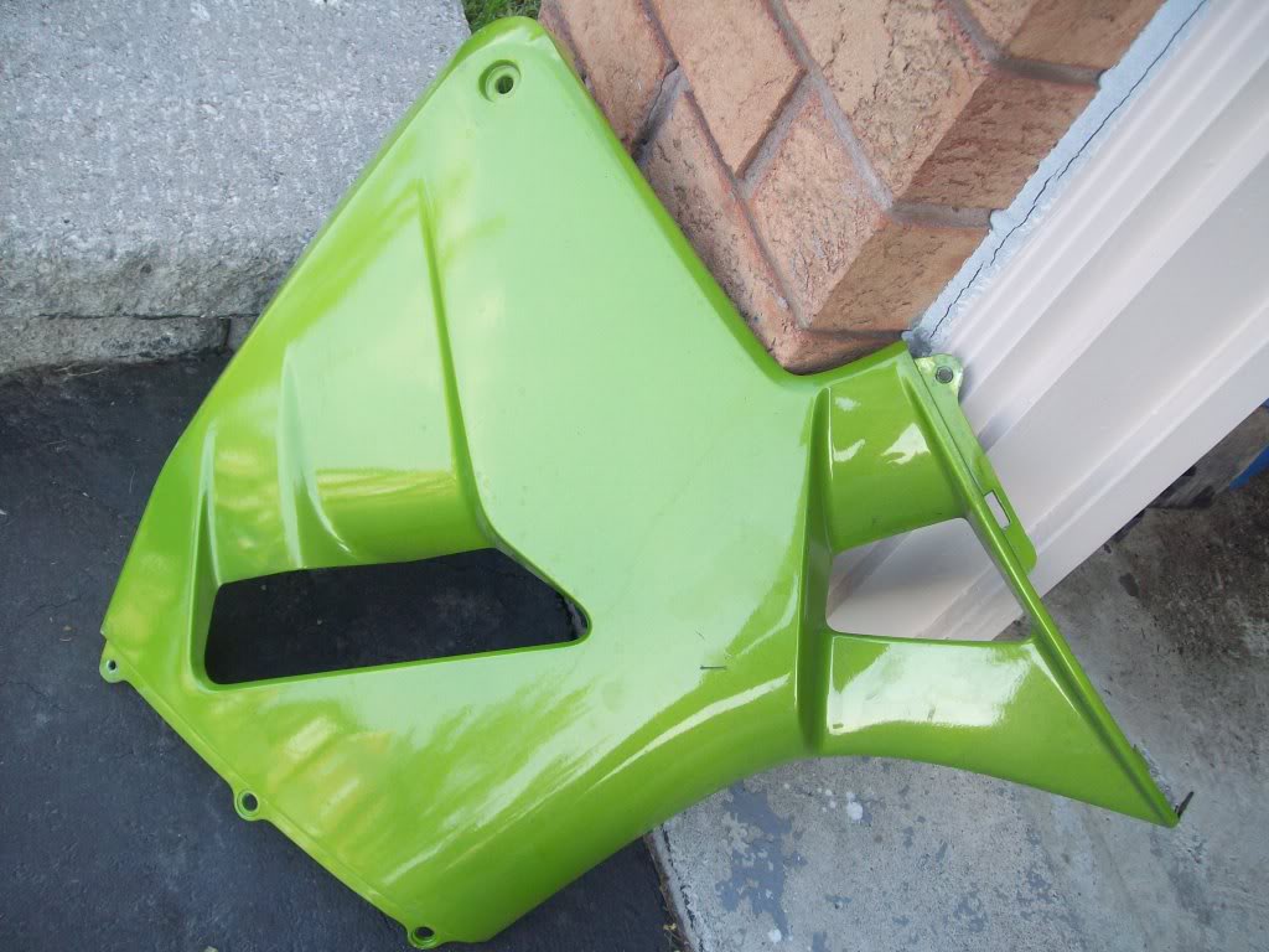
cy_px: 476
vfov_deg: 39.7
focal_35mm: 36
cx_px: 634
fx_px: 1320
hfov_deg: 51.4
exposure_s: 1/133
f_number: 2.7
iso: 80
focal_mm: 6
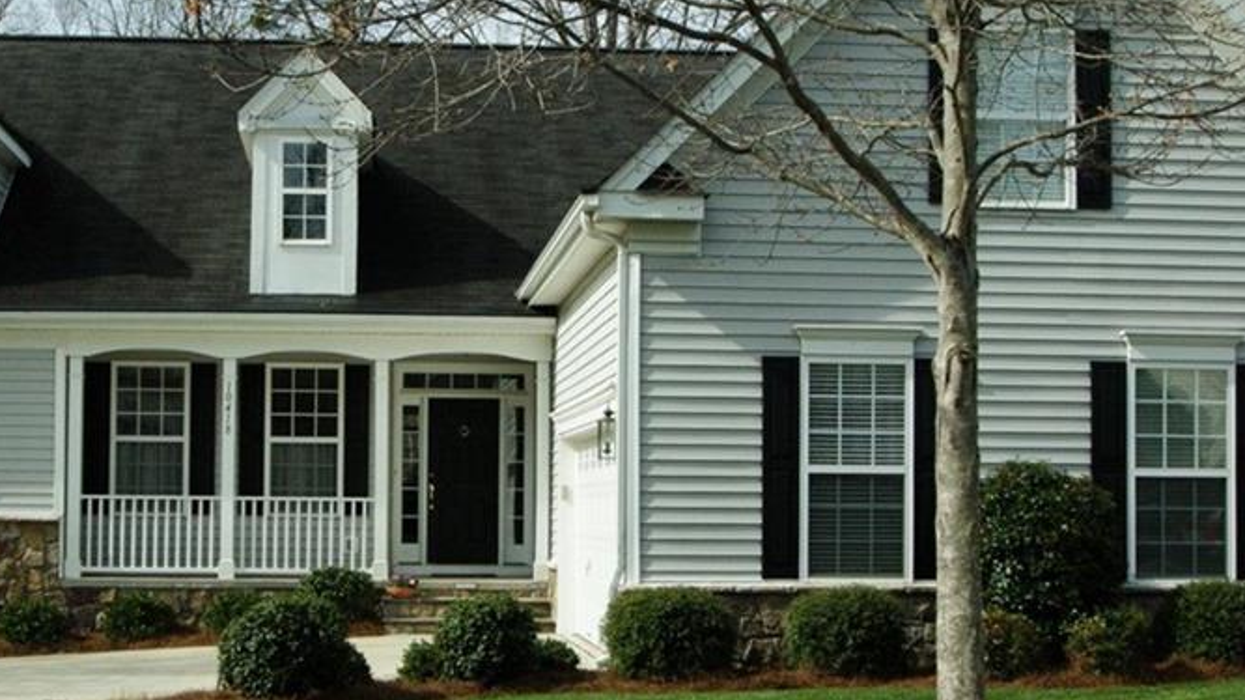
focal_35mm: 53
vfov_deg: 22.6
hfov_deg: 39.0
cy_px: 441
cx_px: 498
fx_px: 1749
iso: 800
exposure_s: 1/1250
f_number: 10
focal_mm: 22
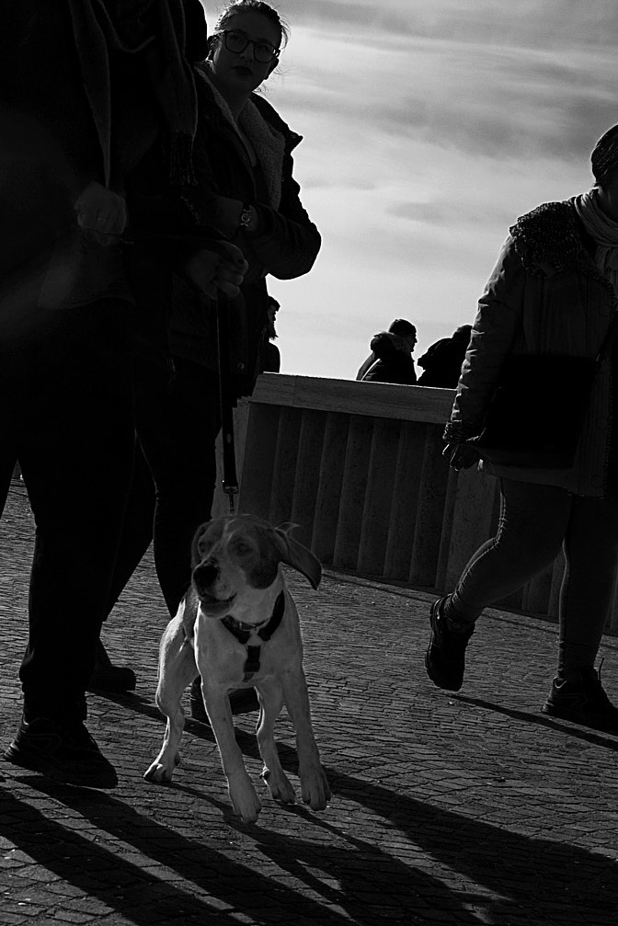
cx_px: 300
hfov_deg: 25.1
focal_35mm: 54
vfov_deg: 36.8
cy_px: 495
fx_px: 1389
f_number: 7.1
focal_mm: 34
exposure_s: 1/800
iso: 100
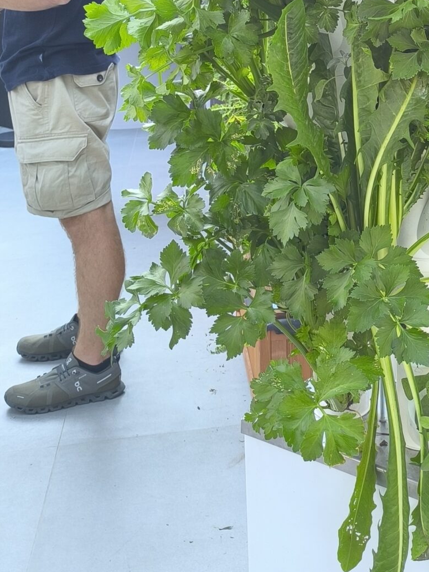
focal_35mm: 57
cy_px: 45
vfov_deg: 32.0
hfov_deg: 24.7
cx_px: 406
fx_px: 942
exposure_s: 1/50
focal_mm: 6.14
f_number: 1.65
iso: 500
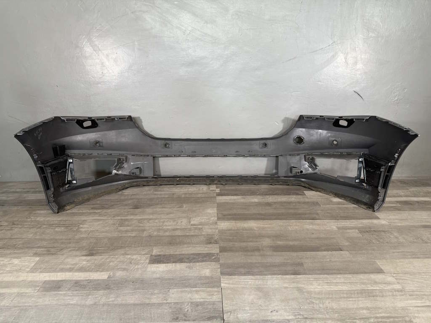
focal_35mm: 24
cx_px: 216
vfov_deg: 56.8
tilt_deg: -16.9
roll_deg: +0.1
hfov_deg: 71.6
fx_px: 299
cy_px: 162
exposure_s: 1/100
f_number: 1.78
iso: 160
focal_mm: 6.76
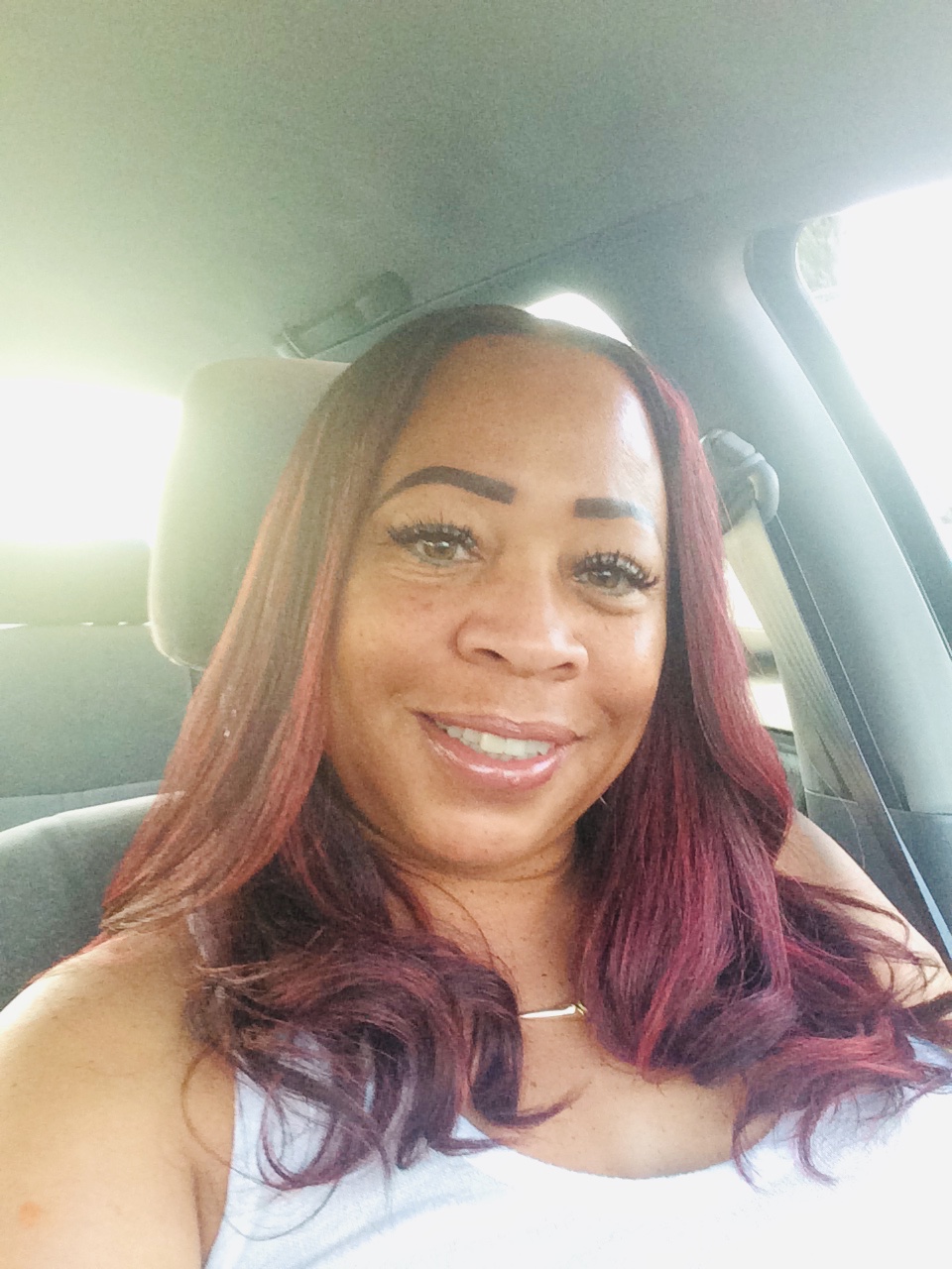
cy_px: 634
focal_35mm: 31
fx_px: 1137
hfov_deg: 45.4
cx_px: 476
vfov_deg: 58.4
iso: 200
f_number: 2.4
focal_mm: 2.15
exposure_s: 1/30
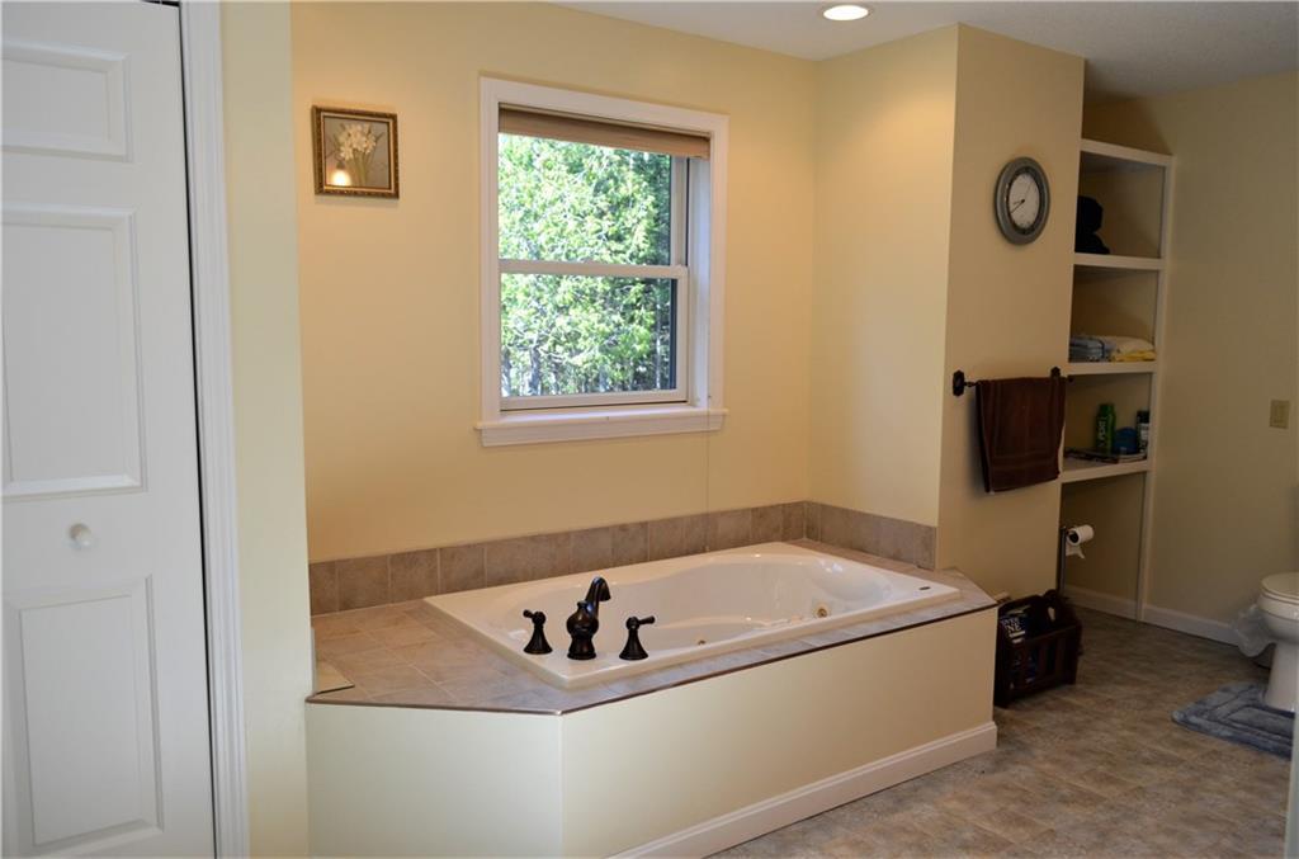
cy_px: 430
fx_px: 972
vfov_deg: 47.7
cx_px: 650
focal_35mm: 27
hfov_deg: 67.5
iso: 400
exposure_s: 1/100
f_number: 5
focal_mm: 18
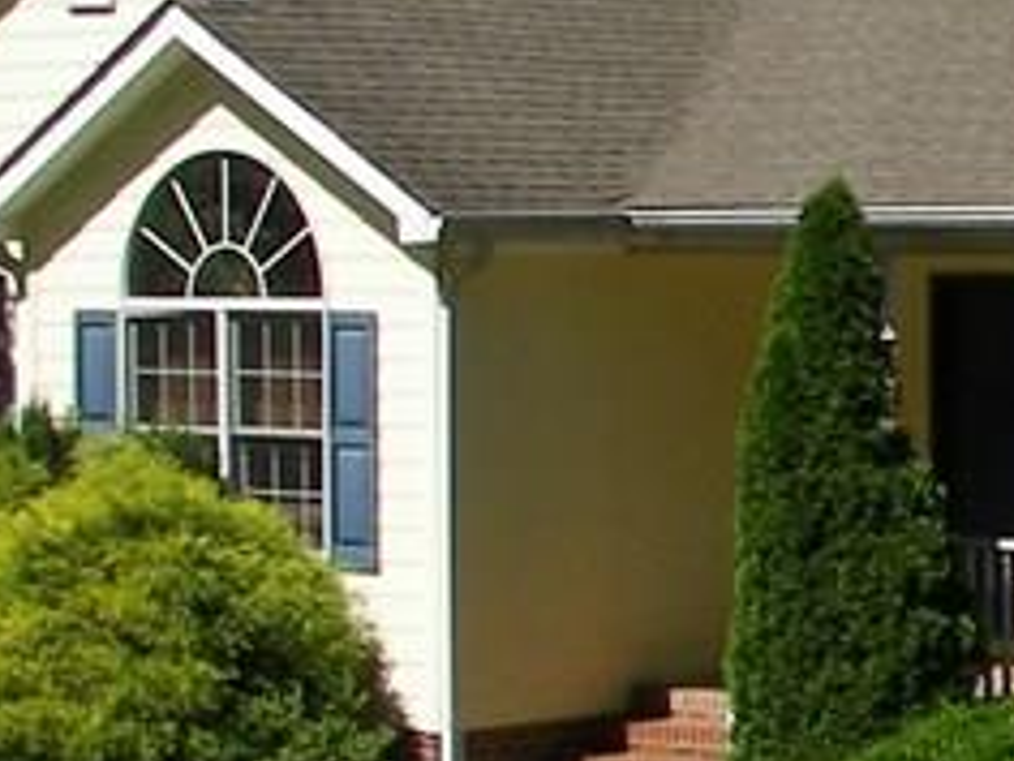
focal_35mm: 156
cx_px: 1422
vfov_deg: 9.5
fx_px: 4570
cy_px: 503
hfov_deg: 12.2
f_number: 4
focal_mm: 6
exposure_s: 1/640
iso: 50
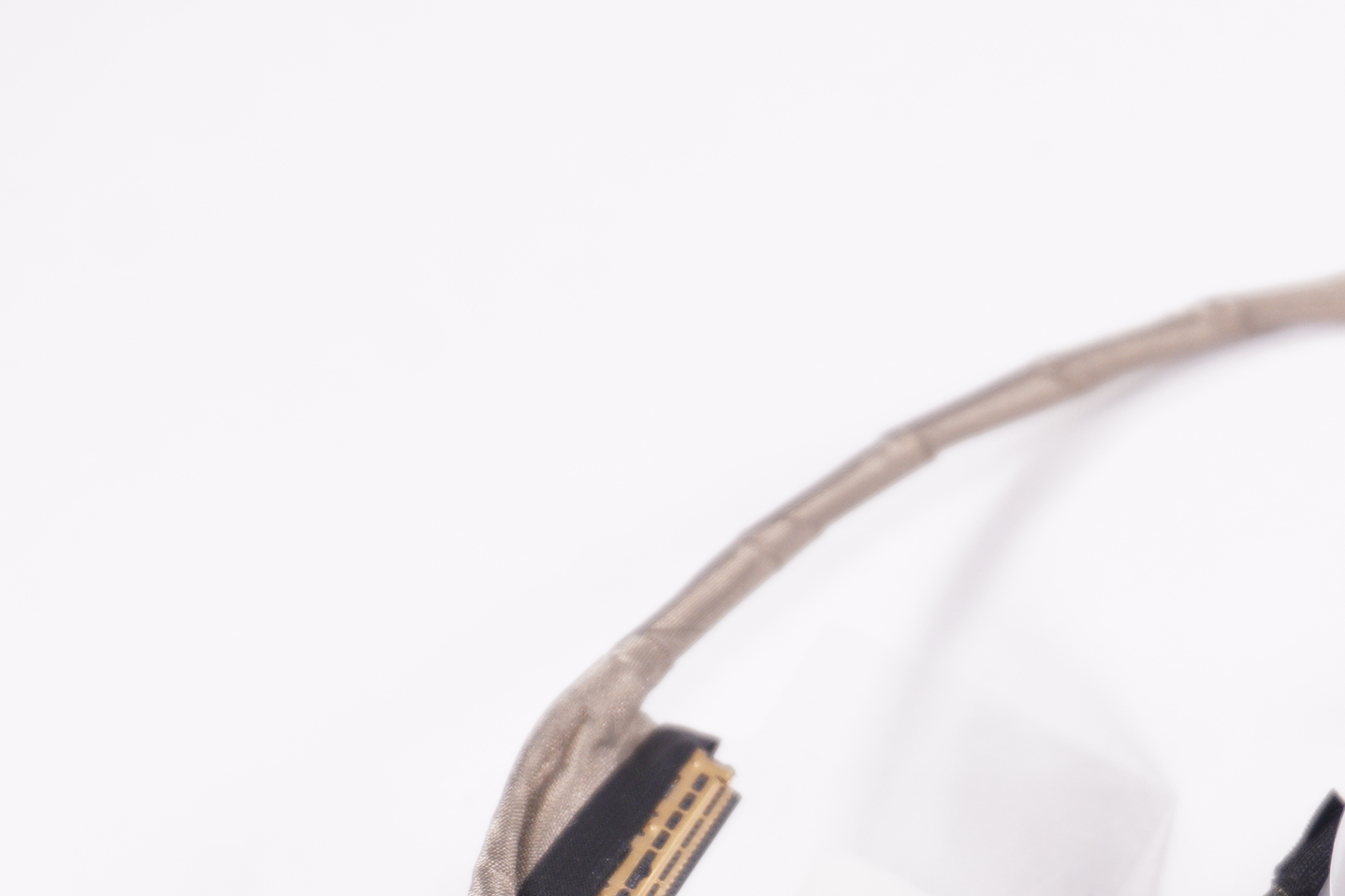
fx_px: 5155
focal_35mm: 138
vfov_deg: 9.9
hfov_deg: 14.8
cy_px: 783
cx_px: 1100
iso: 400
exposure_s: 1/200
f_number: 6.3
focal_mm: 44
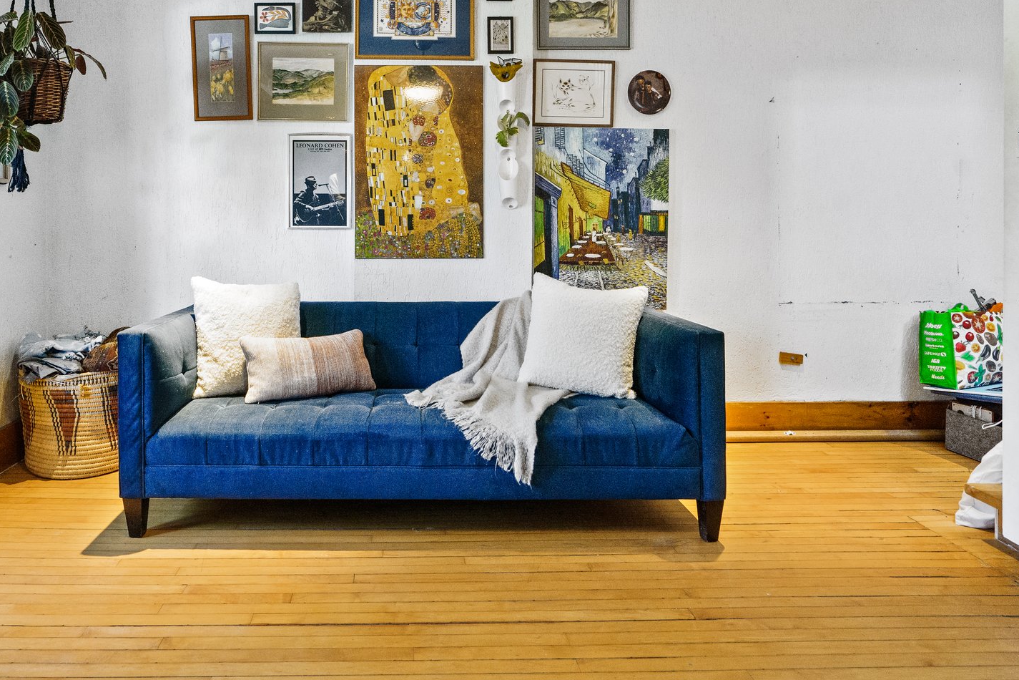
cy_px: 207
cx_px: 420
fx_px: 651
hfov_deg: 75.5
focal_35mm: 23
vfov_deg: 53.6
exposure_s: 1/30
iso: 12800
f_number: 6.3
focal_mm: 16
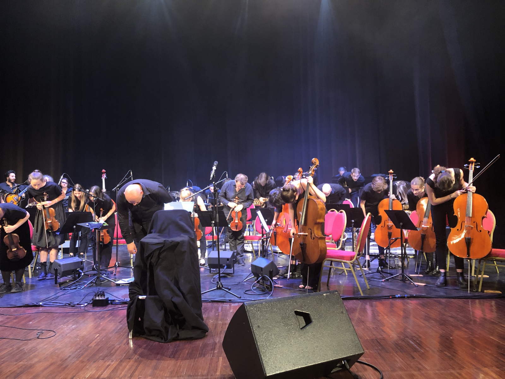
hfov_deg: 63.4
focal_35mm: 28
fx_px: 408
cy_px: 190
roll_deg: +0.2
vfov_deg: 49.7
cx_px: 252
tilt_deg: +2.2
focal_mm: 3.99
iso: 80
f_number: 1.8
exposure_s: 1/17
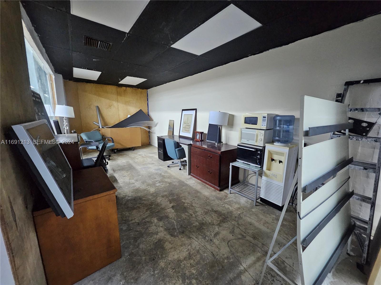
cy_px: 142
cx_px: 190
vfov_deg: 89.9
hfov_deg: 106.2
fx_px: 143
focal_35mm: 13
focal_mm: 1.7
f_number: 2.2
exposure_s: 1/24
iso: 640
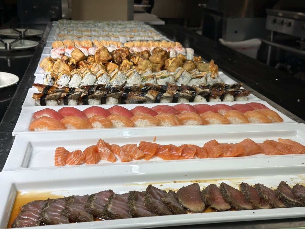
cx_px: 152
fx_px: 423
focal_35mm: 48
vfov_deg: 30.3
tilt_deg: -17.5
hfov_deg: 39.7
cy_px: 114
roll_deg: -1.4
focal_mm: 6.86
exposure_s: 1/612
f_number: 1.78
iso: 64
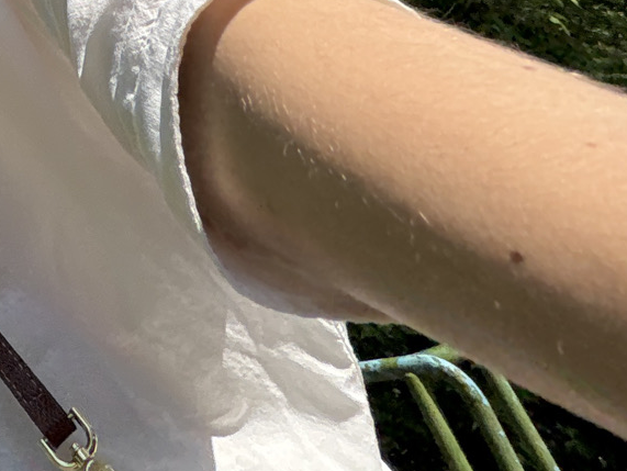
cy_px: -271
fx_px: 888
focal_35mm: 49
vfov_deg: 22.9
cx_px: -324
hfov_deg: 26.9
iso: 50
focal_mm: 2.22
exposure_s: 1/1832
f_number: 2.2
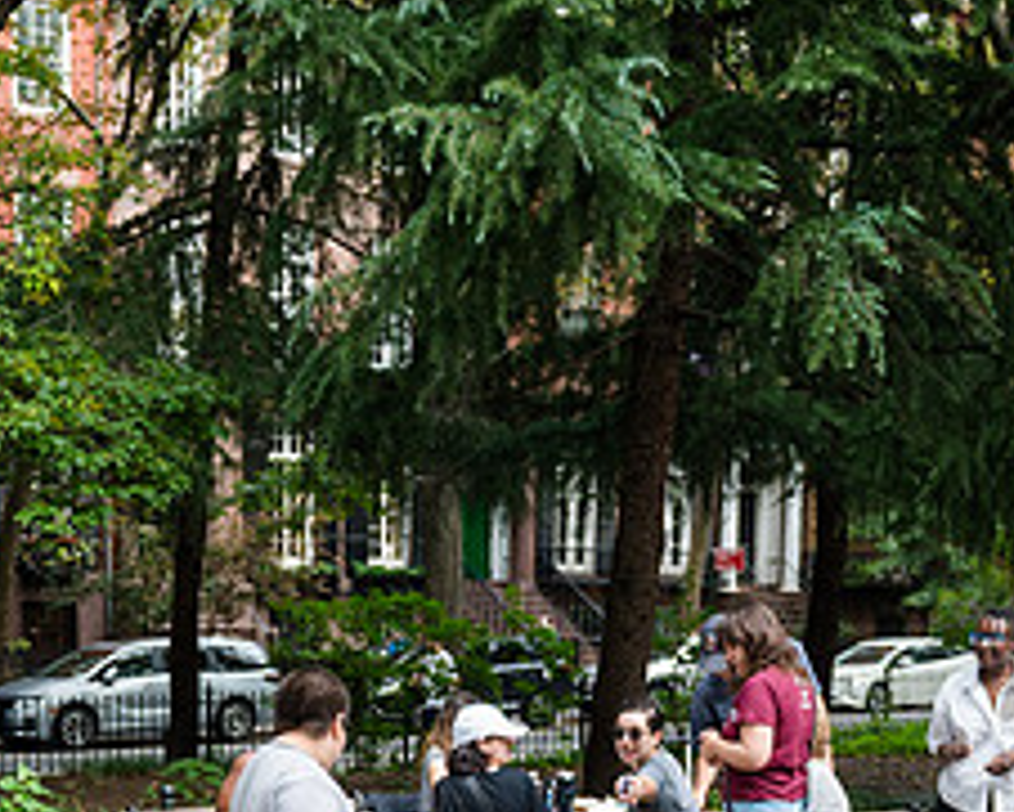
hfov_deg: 25.4
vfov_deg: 19.6
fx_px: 2222
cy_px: 944
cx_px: 262
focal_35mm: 74
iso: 320
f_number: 4
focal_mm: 27
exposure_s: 1/320
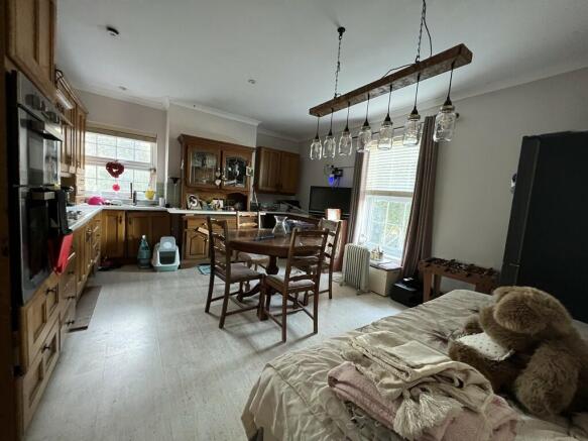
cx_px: 294
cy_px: 220
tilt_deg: -5.8
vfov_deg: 89.9
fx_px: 221
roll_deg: -4.0
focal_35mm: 13
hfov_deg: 106.2
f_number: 1.8
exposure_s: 1/50
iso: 640
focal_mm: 1.57
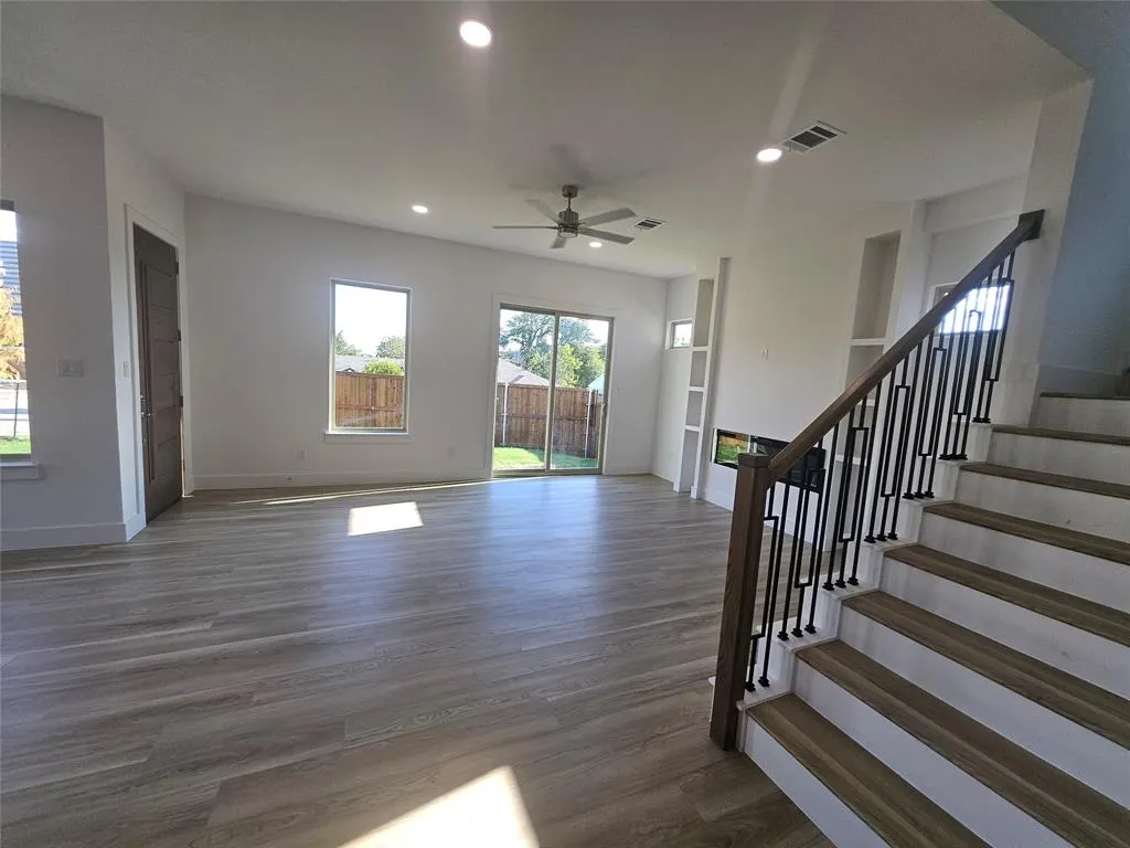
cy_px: 424
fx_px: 424
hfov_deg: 106.2
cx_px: 565
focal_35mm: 13
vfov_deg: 89.9
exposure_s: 1/120
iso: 40
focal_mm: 1.74
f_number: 2.2
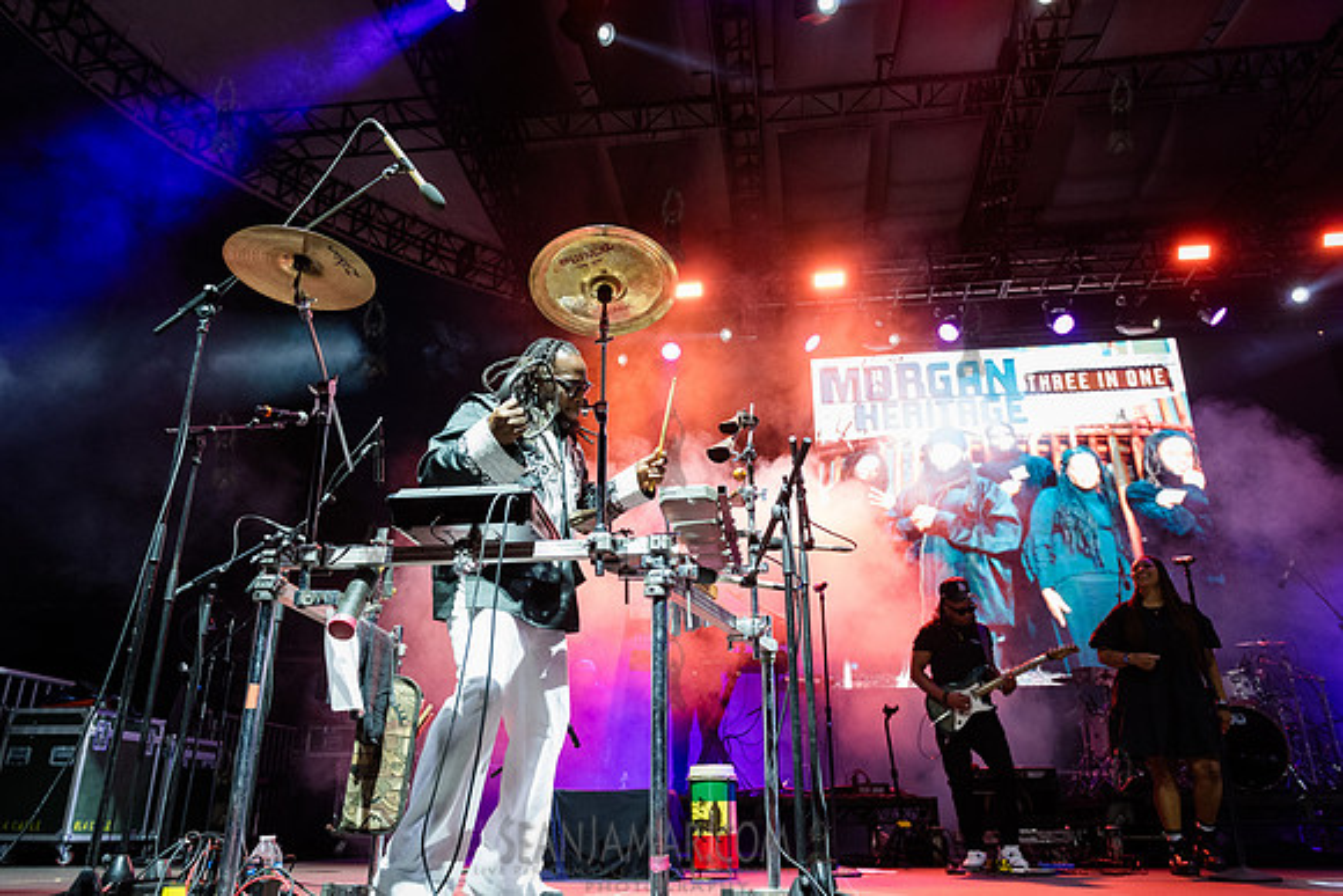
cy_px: 448
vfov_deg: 48.5
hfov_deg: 68.1
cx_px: 662
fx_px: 994
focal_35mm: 27
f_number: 4
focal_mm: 26
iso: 3200
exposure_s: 1/320
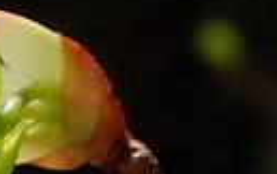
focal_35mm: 281
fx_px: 2124
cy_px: 331
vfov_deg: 4.6
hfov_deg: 7.5
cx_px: 133
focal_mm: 10.29
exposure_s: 1/320
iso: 100
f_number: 5
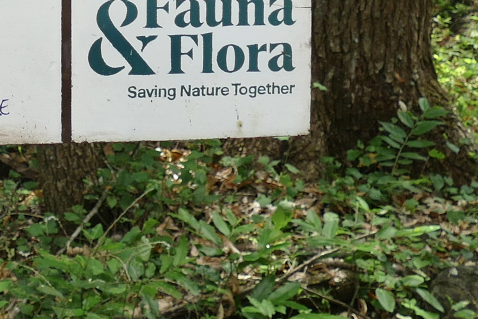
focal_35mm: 110
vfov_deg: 11.7
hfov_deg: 18.1
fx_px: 1461
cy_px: -207
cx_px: -18
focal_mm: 9.12
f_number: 2.8
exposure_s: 1/60
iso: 125
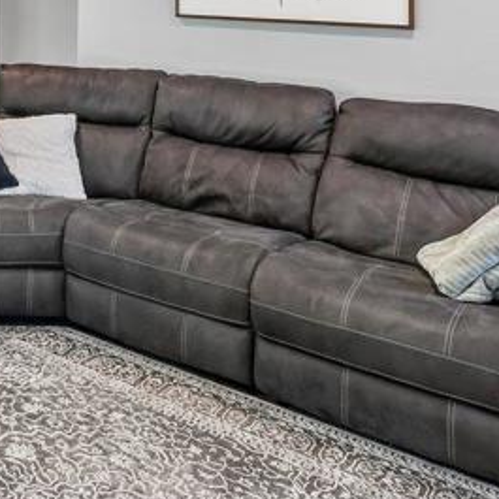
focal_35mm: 46
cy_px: -36
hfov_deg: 32.2
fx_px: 750
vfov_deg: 32.8
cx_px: -56
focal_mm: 14
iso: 400
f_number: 8
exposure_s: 1/50
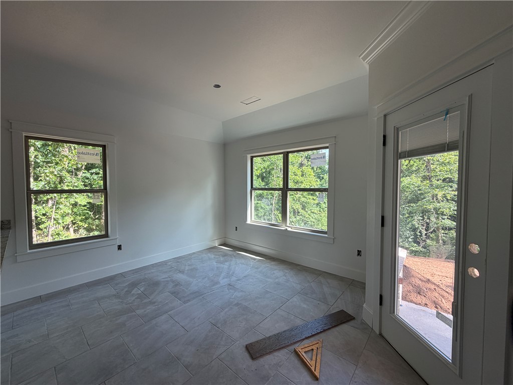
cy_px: 192
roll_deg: +0.6
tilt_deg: -2.0
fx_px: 207
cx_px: 256
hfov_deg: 102.1
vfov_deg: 85.7
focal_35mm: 14
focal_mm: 2.22
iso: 64
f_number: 2.2
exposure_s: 1/121
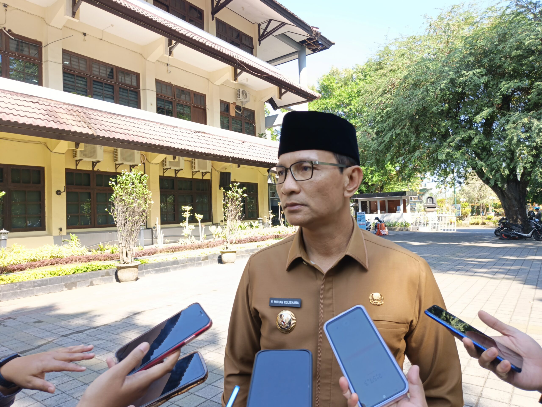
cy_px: 204
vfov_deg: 58.9
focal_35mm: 23
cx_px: 271
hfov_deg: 73.9
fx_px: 360
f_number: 1.8
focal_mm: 5.56
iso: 50
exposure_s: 1/102
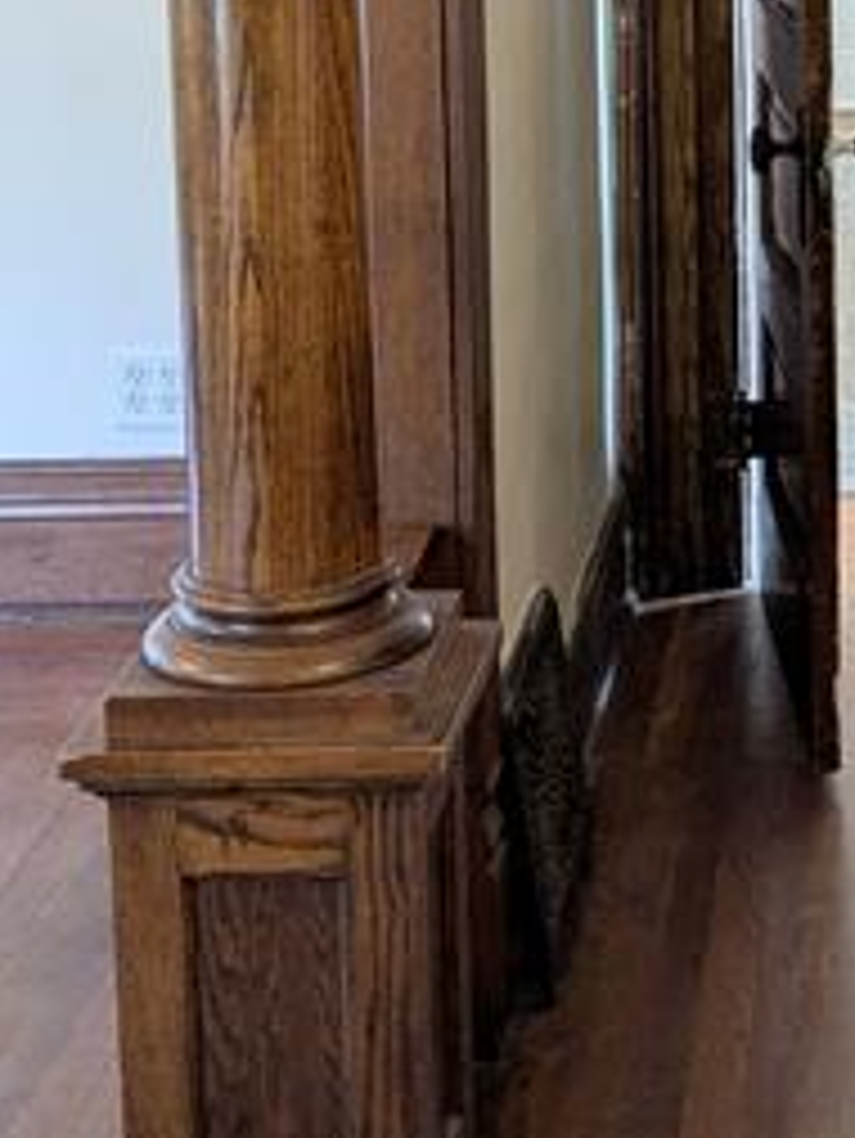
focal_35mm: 82
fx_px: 2698
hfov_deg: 17.1
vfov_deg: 23.1
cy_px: 90
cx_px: 1076
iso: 74
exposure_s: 1/40
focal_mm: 4.38
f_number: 1.73
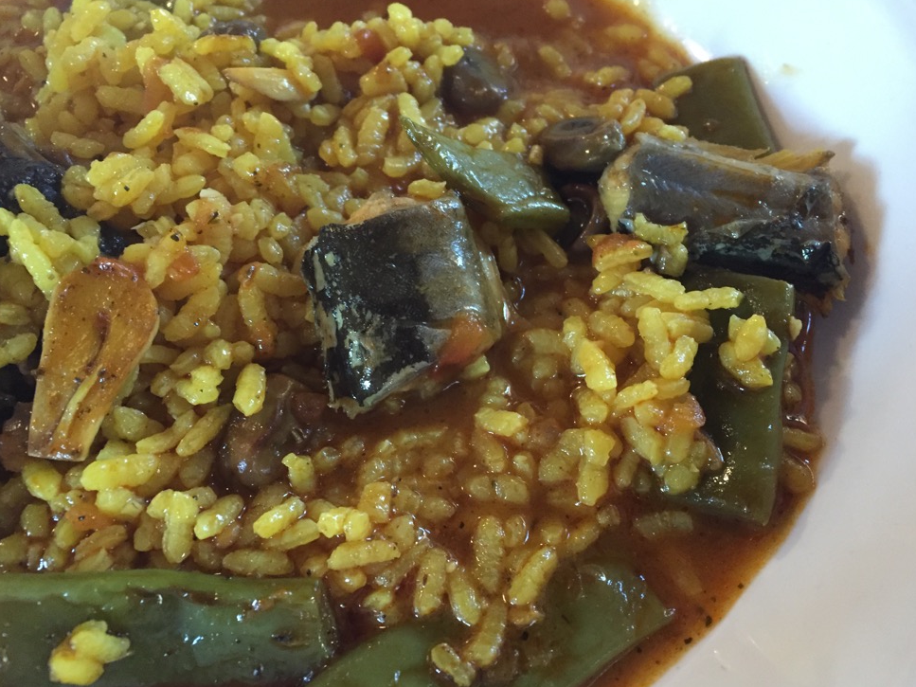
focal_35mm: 30
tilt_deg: -62.2
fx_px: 794
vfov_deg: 46.8
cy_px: 349
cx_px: 470
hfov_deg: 60.0
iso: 320
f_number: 2.2
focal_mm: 4.15
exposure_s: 1/17
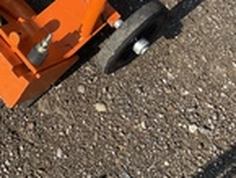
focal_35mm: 80
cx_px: 68
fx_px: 546
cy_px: -62
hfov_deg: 24.2
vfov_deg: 17.2
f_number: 1.8
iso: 25
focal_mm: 3
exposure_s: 1/962
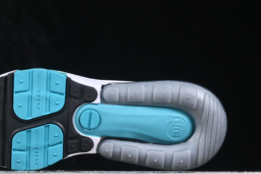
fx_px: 783
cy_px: 93
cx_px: 90
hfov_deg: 18.9
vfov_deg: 12.7
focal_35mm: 108
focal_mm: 50
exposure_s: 1/80
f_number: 7.1
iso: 160
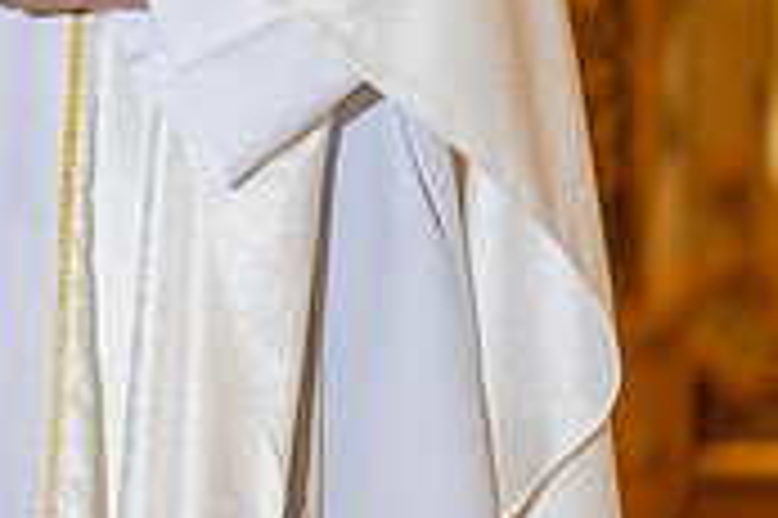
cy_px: -79
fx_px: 14509
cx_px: -400
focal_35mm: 672
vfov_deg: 2.0
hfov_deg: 3.1
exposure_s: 1/200
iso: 1000
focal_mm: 200
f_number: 2.8
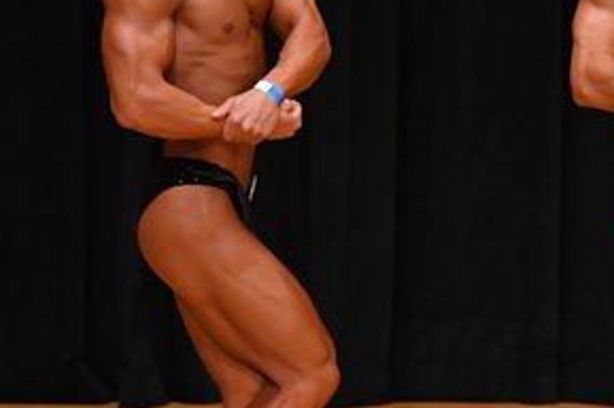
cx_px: 434
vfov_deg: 2.0
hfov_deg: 3.0
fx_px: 11653
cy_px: 183
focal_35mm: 684
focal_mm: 170
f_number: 5.6
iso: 3200
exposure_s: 1/400
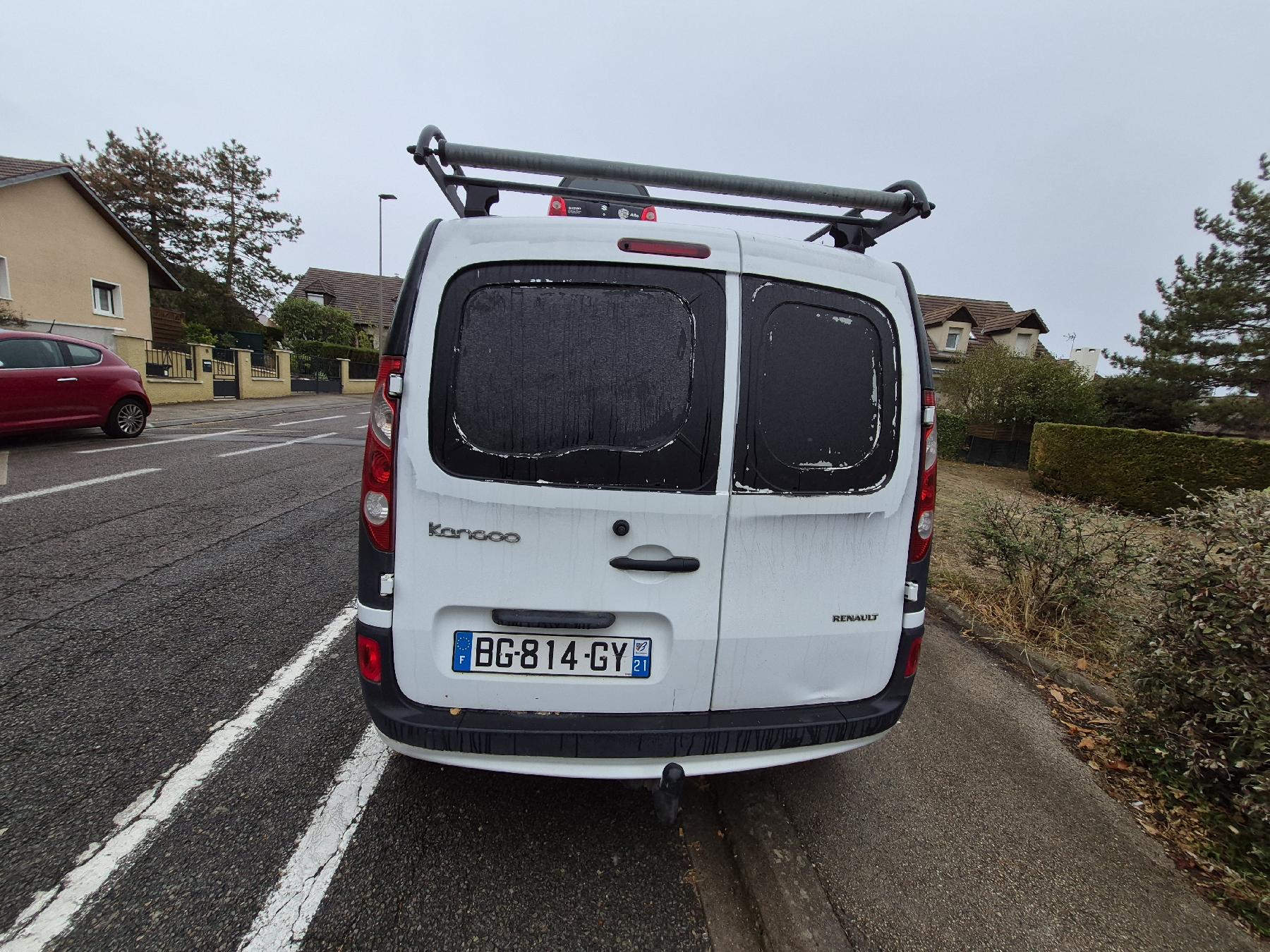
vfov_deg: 89.9
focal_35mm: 13
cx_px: 635
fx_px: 477
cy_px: 476
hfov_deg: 106.2
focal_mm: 1.74
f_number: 2.2
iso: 40
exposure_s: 1/1111
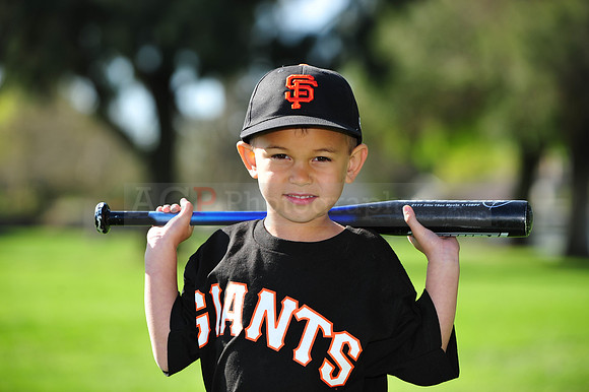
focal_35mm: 135
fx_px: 2207
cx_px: 294
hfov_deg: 15.2
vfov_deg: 10.1
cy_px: 196
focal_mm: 135
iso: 200
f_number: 4.5
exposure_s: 1/640
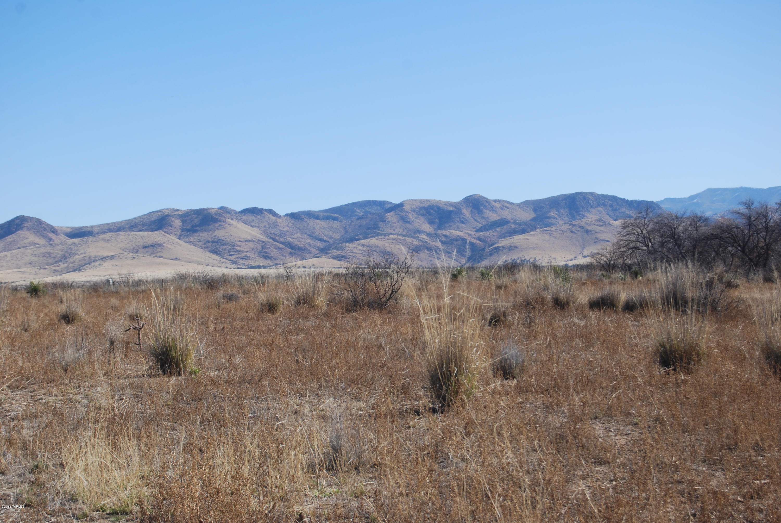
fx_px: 1792
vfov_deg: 16.6
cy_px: 262
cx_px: 390
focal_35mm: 82
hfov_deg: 24.6
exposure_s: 1/250
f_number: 8
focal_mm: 55
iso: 100
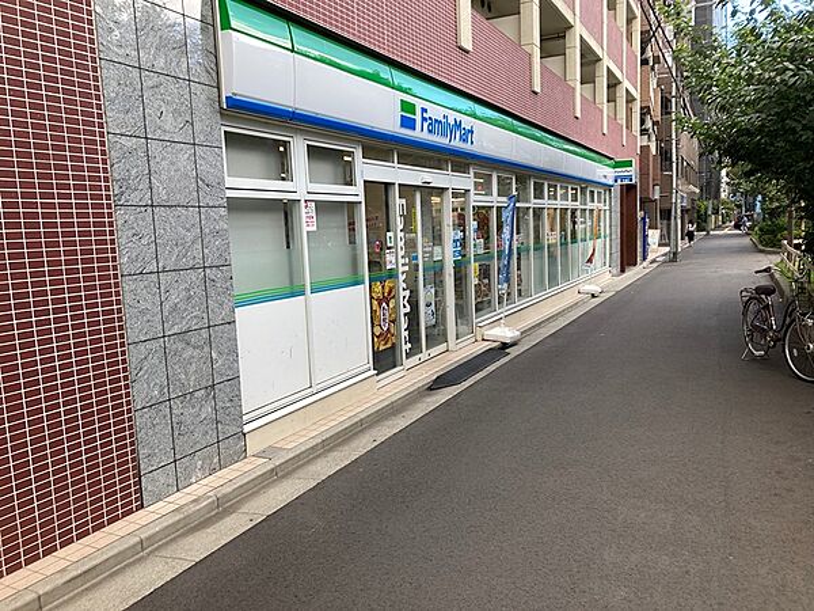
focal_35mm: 28
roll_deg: +2.1
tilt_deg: -7.8
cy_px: 306
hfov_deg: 63.4
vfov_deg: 49.7
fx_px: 658
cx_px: 407
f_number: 1.8
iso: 20
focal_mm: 3.99
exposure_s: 1/175
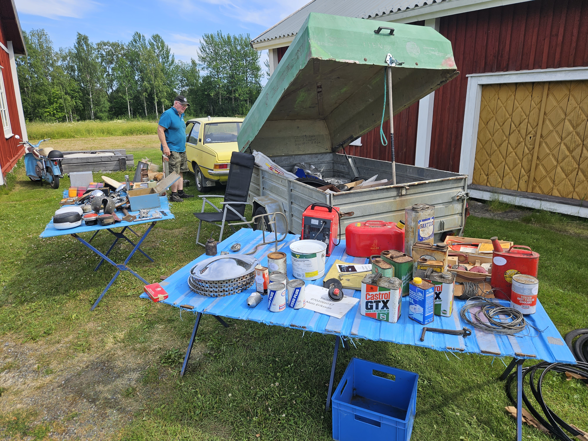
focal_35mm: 23
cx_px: 294
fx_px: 391
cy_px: 220
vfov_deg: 58.9
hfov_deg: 73.9
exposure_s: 1/952
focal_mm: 5.4
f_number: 1.8
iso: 25
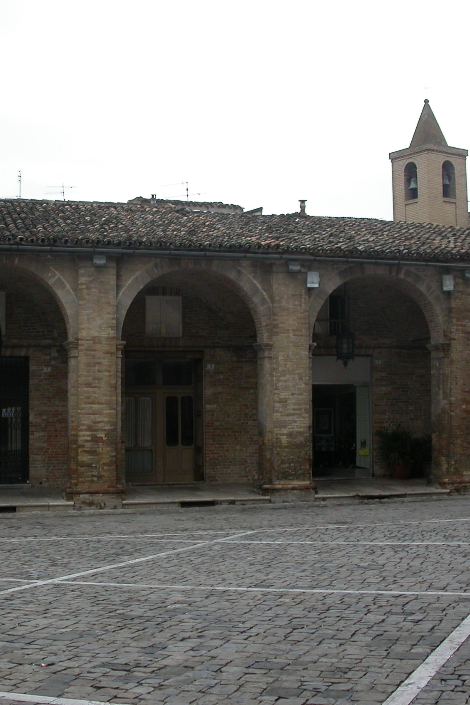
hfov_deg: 25.3
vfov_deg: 37.5
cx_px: 148
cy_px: 353
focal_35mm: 53
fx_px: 1038
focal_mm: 7.85
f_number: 4.2
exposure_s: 1/94.9
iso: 100
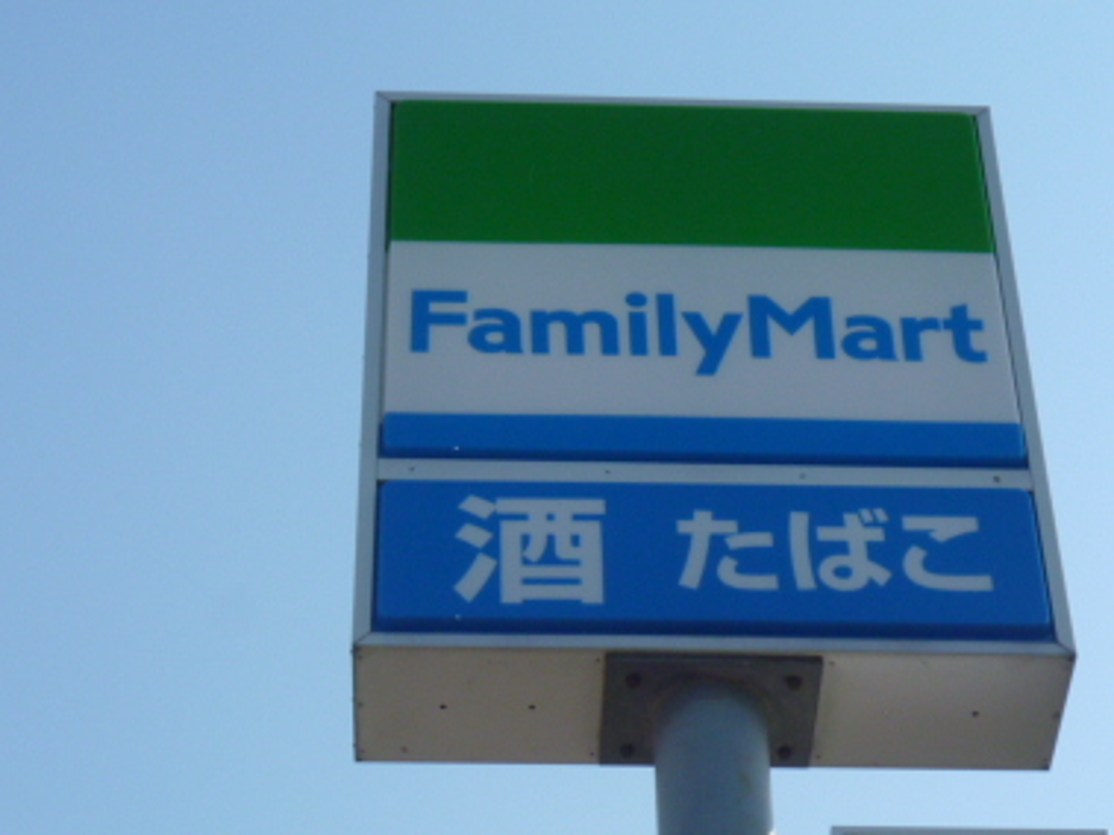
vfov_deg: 15.0
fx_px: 3153
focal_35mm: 98
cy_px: 673
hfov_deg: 20.0
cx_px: 603
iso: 100
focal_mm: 10.4
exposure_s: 1/500
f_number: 5.6
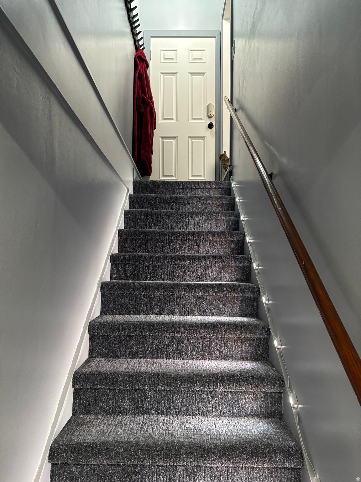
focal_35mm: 26
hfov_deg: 53.1
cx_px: 180
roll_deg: -0.9
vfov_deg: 67.3
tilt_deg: +3.5
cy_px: 241
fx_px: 362
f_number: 1.6
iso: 500
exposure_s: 1/40
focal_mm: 5.96
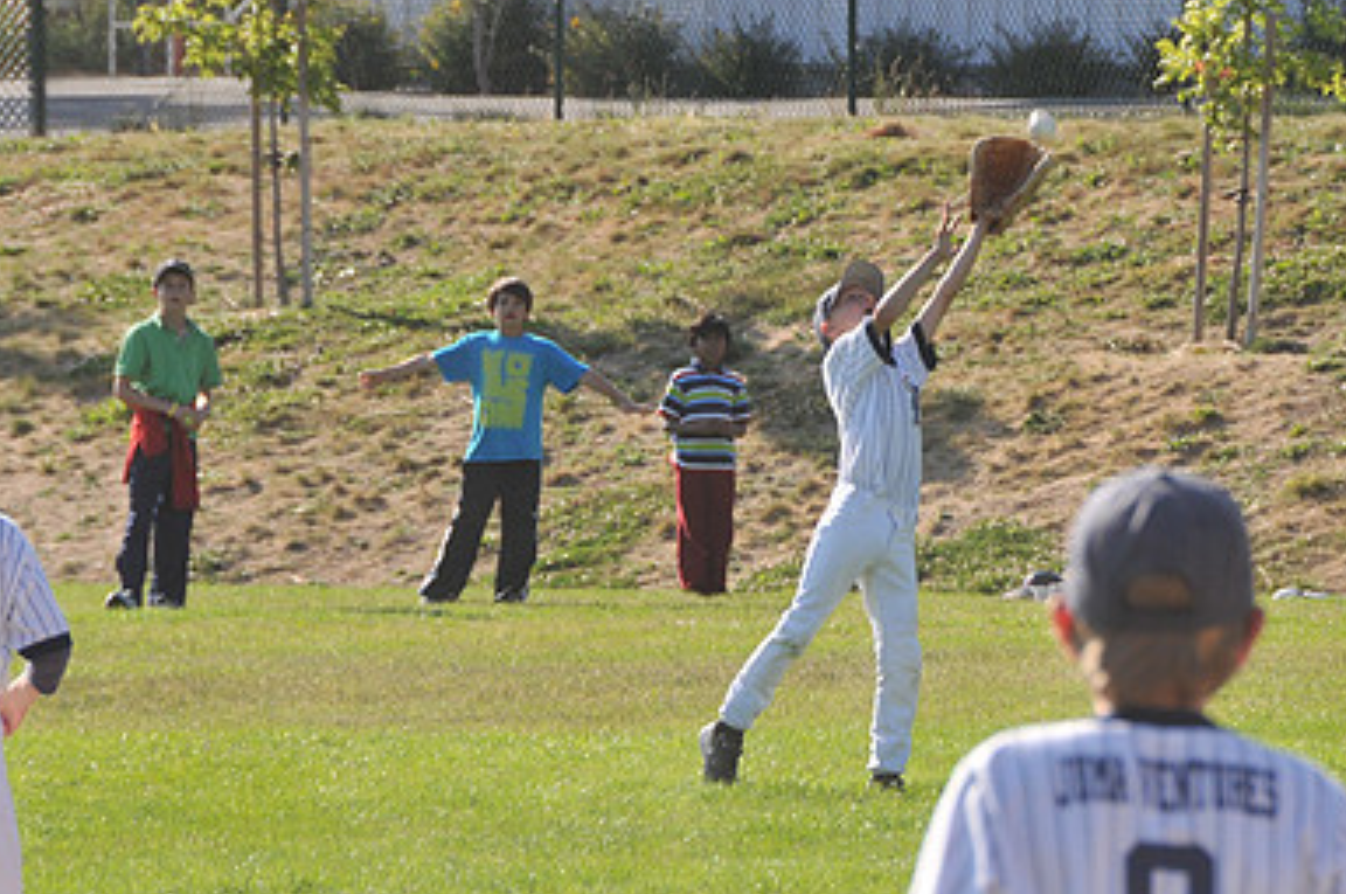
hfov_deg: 5.4
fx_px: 14376
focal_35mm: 385
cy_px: 535
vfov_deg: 3.6
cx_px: 782
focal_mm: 170
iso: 400
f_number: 8
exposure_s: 1/500
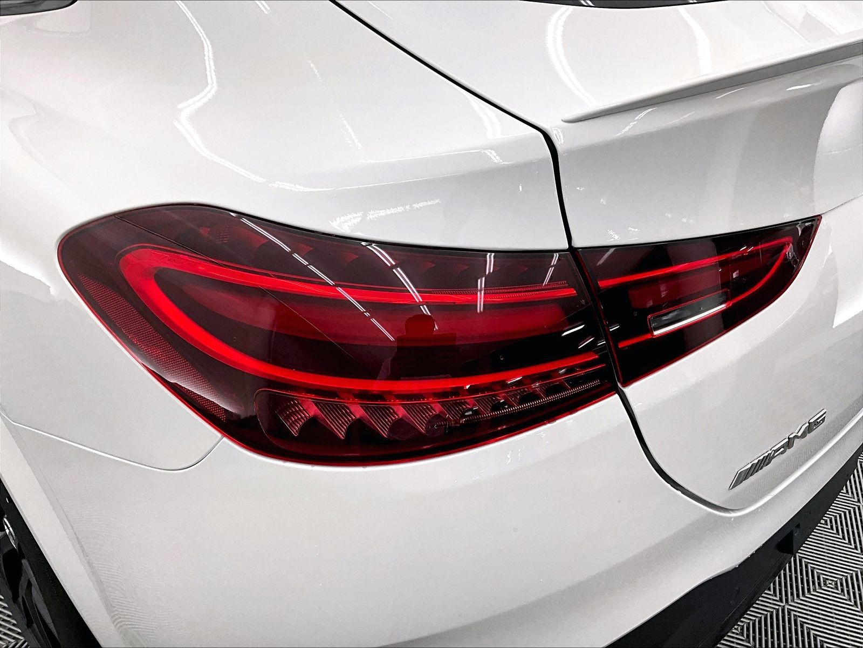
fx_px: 723
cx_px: 432
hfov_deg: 61.7
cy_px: 324
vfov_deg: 48.2
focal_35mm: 29
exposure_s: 1/120
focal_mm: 3
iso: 50
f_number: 1.8
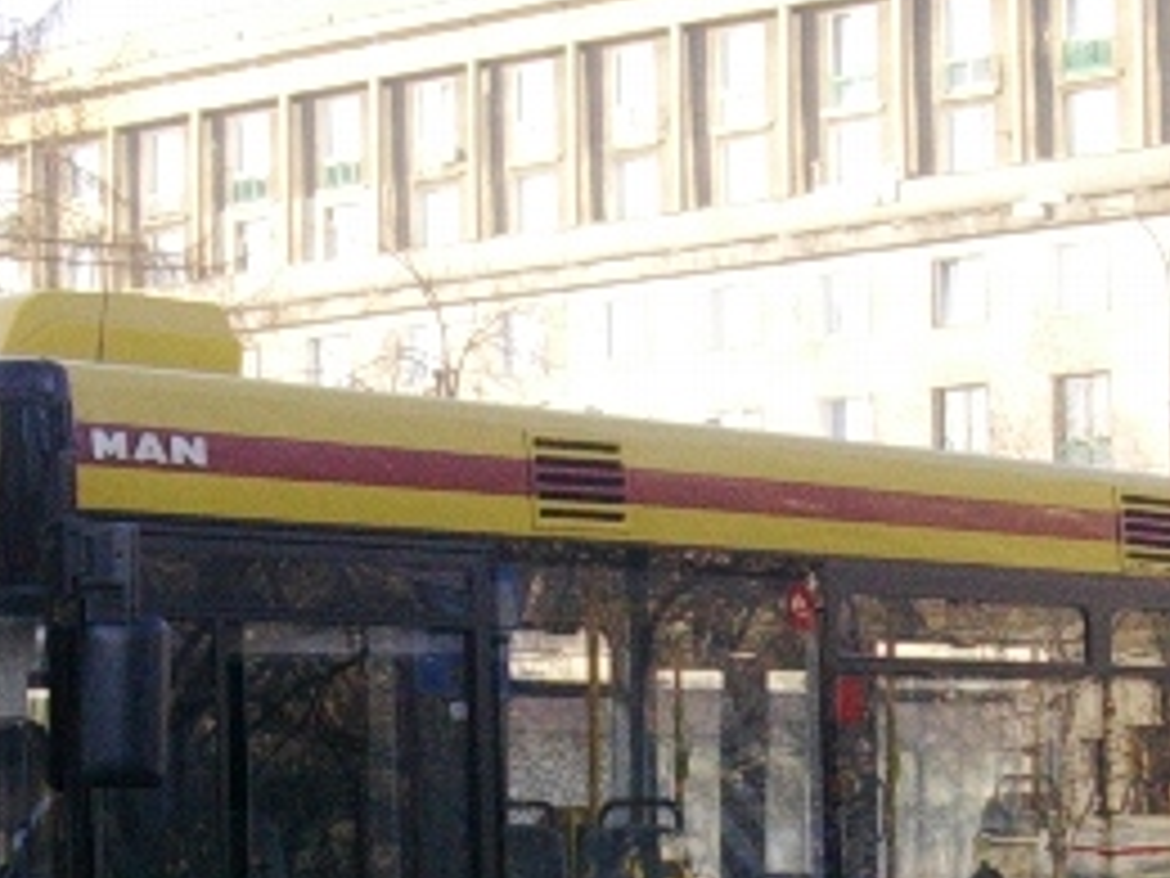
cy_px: 873
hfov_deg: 17.2
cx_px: 729
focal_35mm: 114
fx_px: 3853
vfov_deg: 12.8
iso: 70
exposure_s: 1/304
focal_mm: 5.6
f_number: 2.7
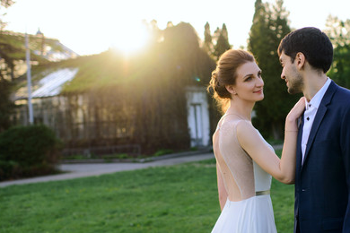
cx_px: 258
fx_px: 515
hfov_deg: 36.7
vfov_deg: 25.5
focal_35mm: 53
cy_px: 119
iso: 100
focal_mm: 35
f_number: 2.2
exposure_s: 1/640
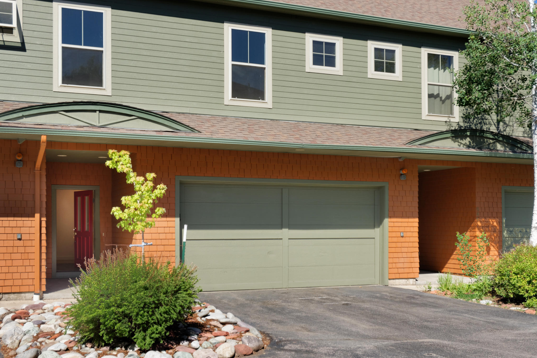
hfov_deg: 48.4
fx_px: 597
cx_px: 282
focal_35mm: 40
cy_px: 136
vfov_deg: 33.3
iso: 200
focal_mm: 30
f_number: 7.1
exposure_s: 1/125
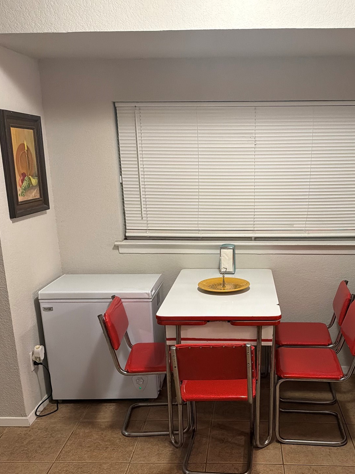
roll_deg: -0.1
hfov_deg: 41.2
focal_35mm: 34
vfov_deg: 53.3
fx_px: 465
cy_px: 299
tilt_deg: -16.7
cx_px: 238
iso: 500
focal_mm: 6.76
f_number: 1.78
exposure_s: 1/60
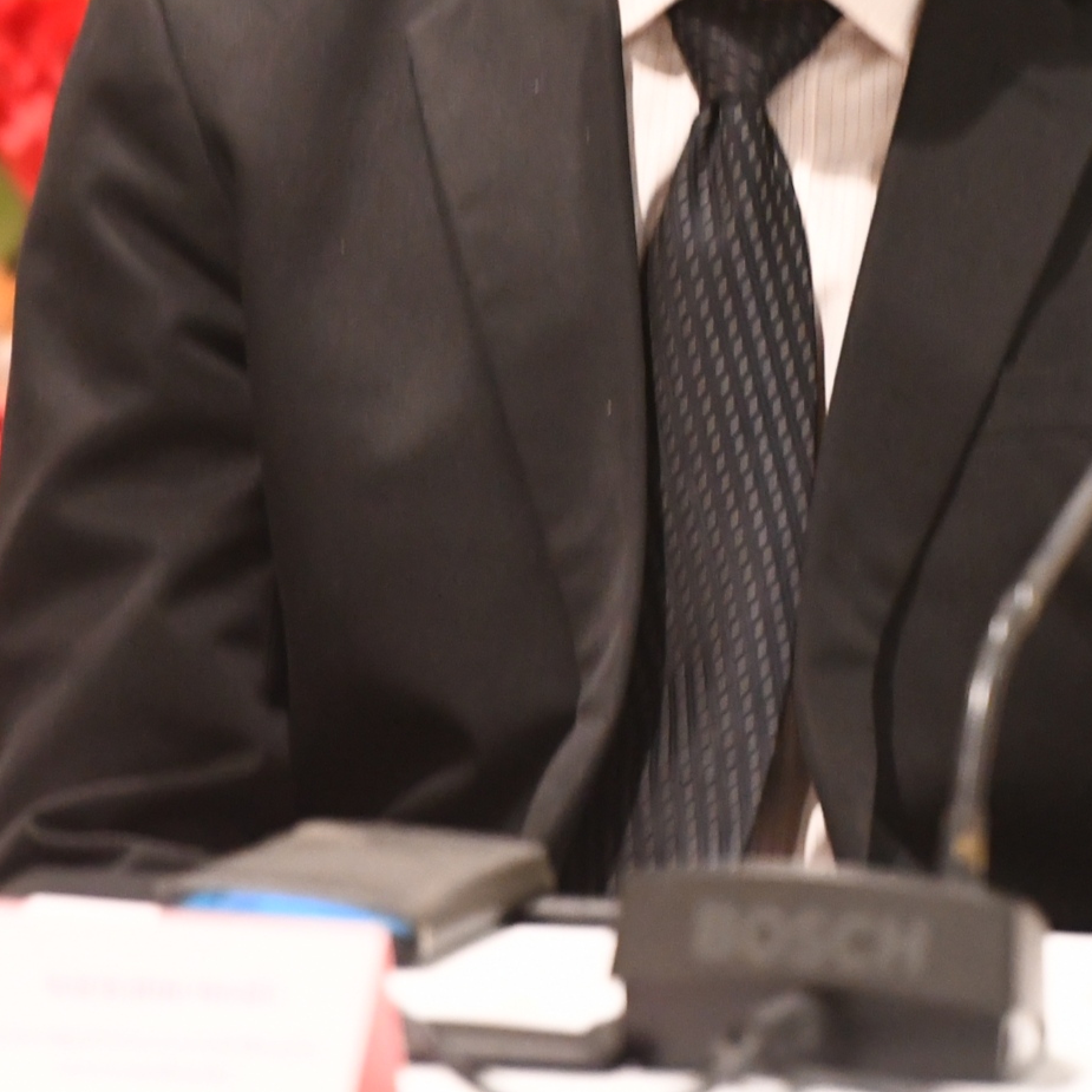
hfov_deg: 3.2
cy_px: 86
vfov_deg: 3.2
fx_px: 19594
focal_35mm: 549
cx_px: 828
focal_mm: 200
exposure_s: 1/100
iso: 2500
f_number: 2.8
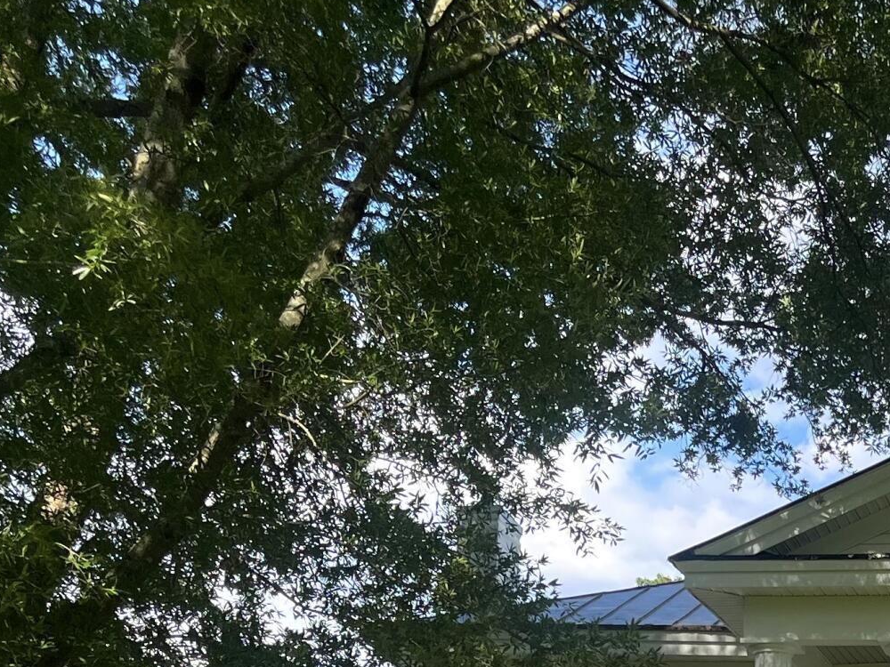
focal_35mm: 78
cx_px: 1016
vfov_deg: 17.4
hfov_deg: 23.3
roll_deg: -0.6
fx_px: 2005
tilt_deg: +5.1
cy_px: 933
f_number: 1.6
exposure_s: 1/1832
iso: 50
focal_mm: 5.1
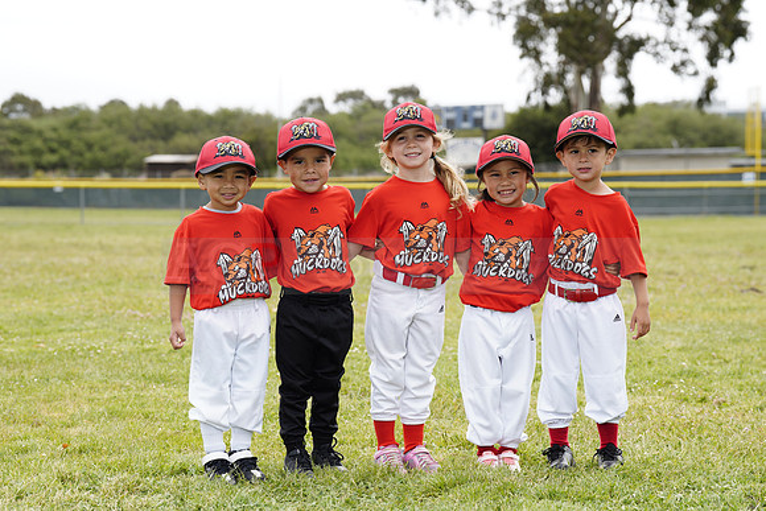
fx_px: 2128
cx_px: 383
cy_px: 256
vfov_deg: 13.7
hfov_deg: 20.4
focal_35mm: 100
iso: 100
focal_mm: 100
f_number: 5.6
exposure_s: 1/250
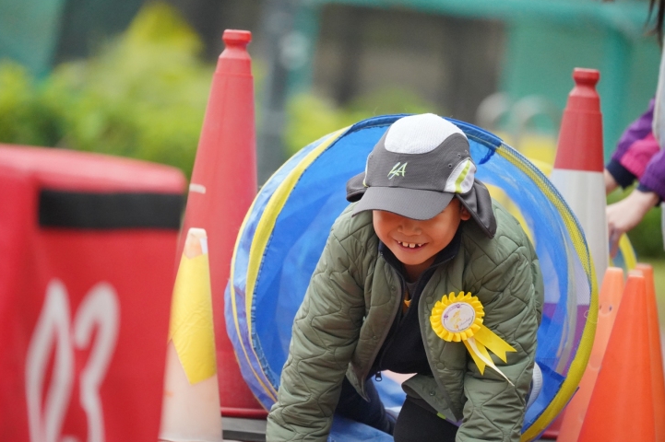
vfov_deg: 3.1
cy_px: 215
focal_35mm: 444
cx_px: 316
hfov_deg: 4.6
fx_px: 8198
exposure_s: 1/1250
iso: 6400
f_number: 6.3
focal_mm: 400
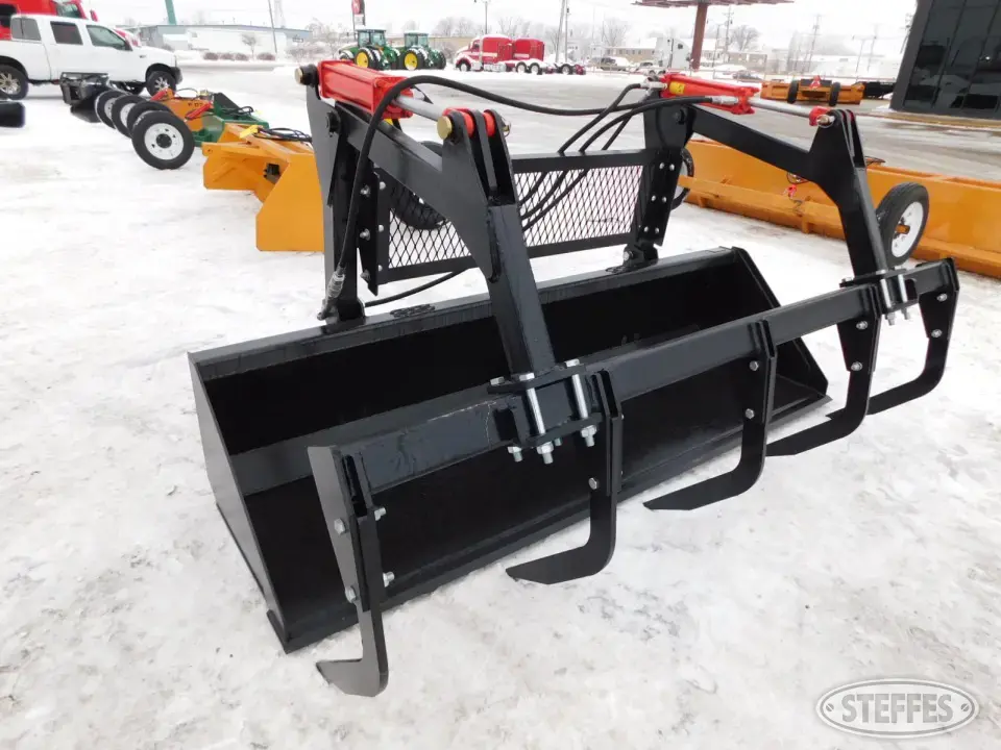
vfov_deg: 58.9
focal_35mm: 23
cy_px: 375
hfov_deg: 73.9
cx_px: 500
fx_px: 665
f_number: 3
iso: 125
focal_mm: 4
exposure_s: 1/250
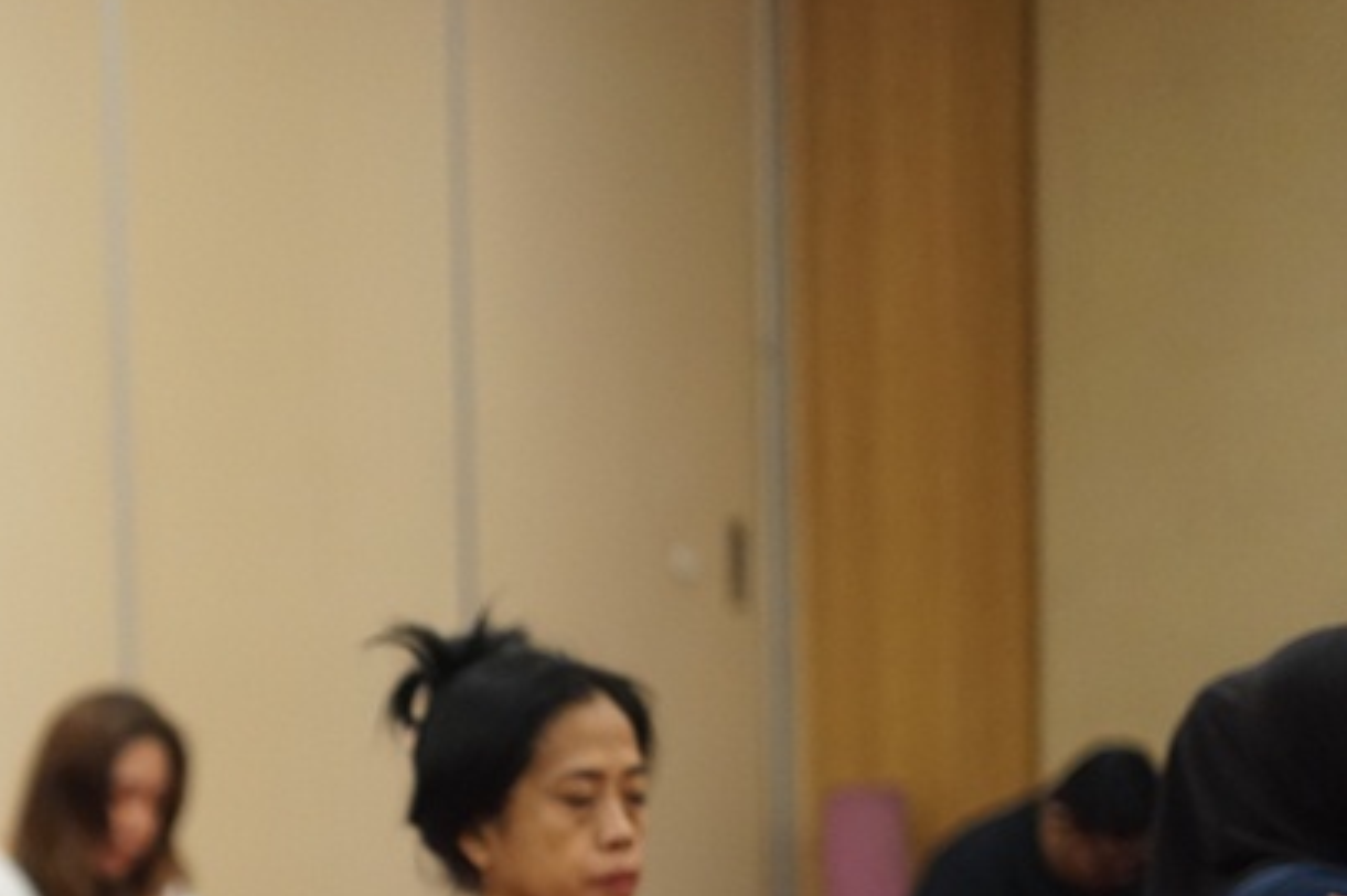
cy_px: 1066
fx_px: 4600
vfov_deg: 10.9
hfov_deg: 16.0
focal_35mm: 123
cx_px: -288
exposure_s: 1/160
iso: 1250
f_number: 1.8
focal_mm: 50
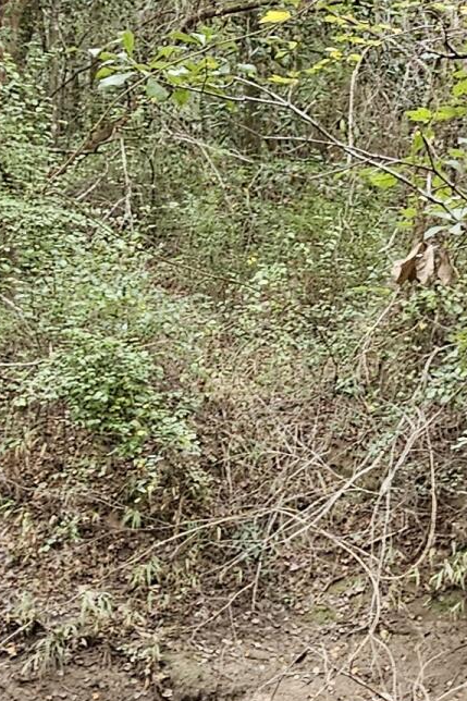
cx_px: 402
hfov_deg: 21.2
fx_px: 1226
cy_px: 457
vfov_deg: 31.7
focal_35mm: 63
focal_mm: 2.2
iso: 125
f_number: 2.2
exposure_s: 1/60
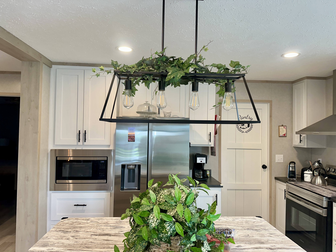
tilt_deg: +1.9
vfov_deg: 56.8
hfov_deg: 71.6
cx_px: 168
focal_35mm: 24
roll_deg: -0.6
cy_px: 126
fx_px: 233
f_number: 1.78
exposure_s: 1/120
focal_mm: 6.86
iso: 160
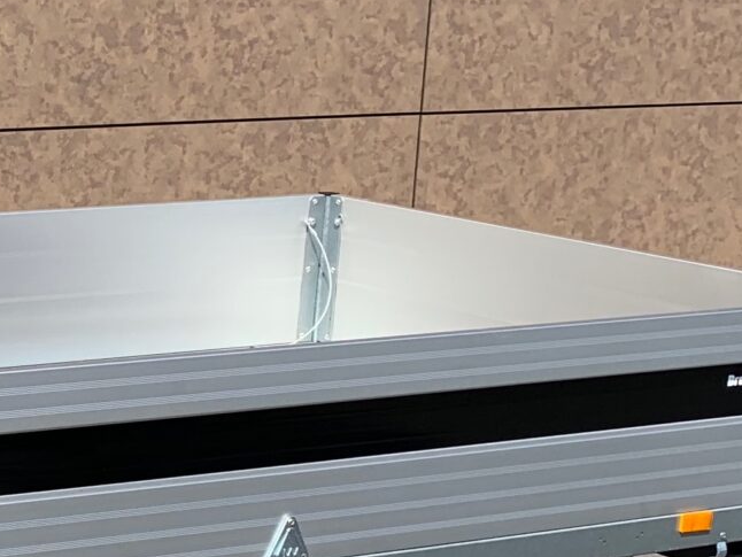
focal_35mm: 103
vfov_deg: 14.3
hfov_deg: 17.3
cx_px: -349
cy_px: 431
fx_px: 2209
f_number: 1.8
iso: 25
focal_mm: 4.25
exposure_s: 1/1634
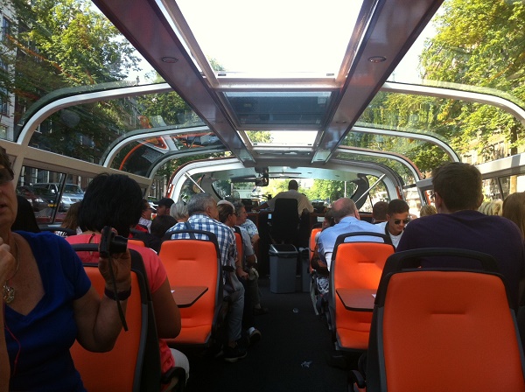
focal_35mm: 35
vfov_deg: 40.6
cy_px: 196
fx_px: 530
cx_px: 262
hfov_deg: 52.7
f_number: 2.8
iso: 80
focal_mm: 3.85
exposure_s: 1/120
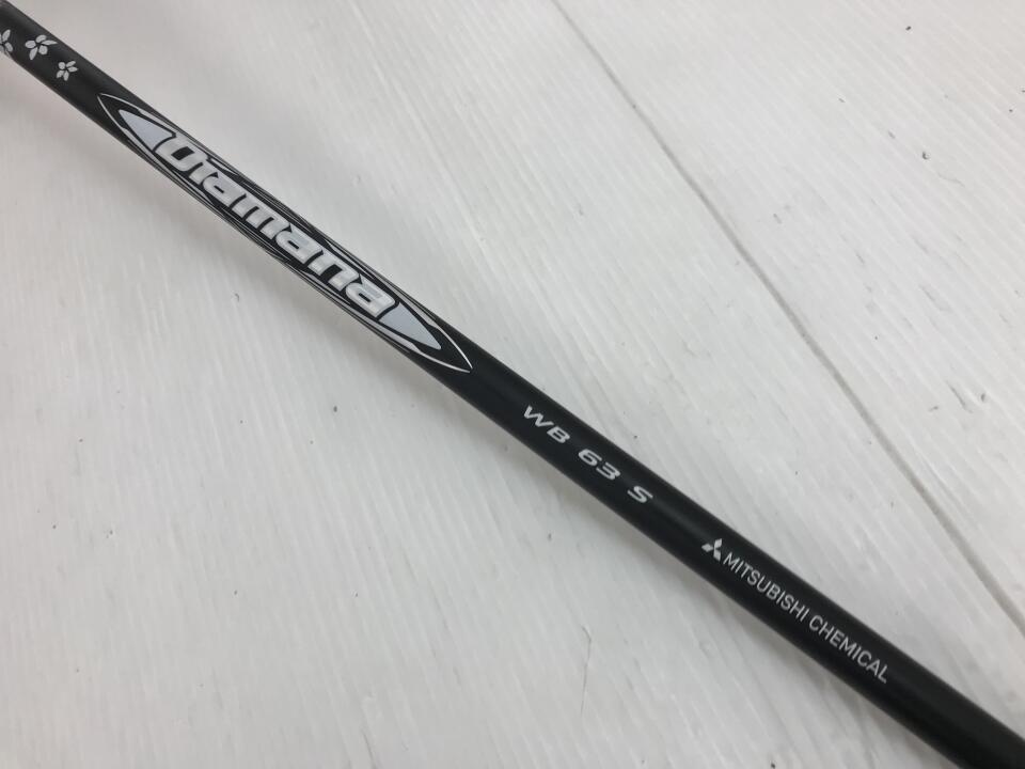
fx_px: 829
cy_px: 384
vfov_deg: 49.7
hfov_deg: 63.4
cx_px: 512
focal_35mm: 28
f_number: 1.8
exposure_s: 1/230
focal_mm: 3.99
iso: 20
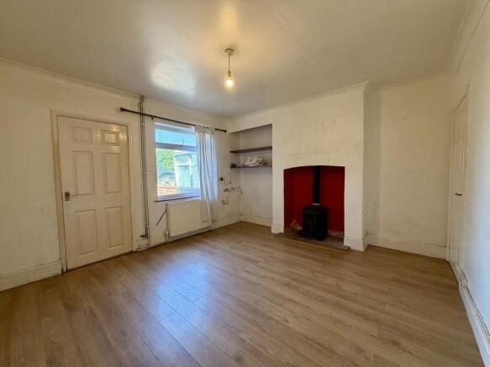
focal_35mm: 14
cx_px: 245
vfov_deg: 85.7
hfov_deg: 102.1
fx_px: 198
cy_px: 184
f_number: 2.2
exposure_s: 1/100
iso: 320
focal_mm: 2.22
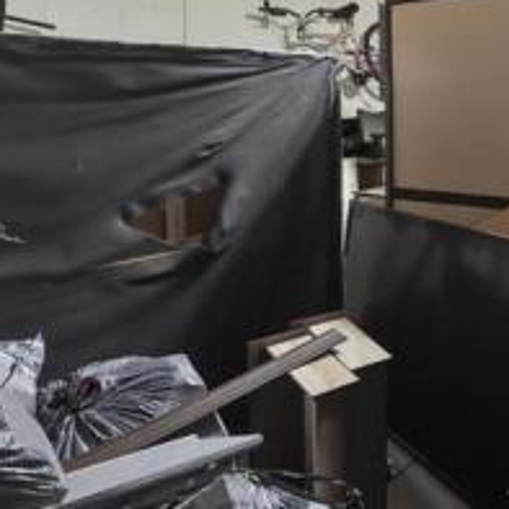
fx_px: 566
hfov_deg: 41.9
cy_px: 102
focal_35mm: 34
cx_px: 512
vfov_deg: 46.0
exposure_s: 1/4
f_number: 4
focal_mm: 12
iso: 200
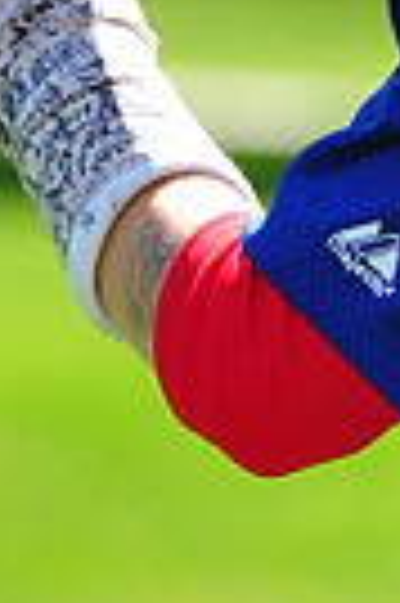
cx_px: 490
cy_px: -441
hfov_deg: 1.8
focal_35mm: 756
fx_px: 12632
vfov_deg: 2.7
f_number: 5.6
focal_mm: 175
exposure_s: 1/400
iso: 200
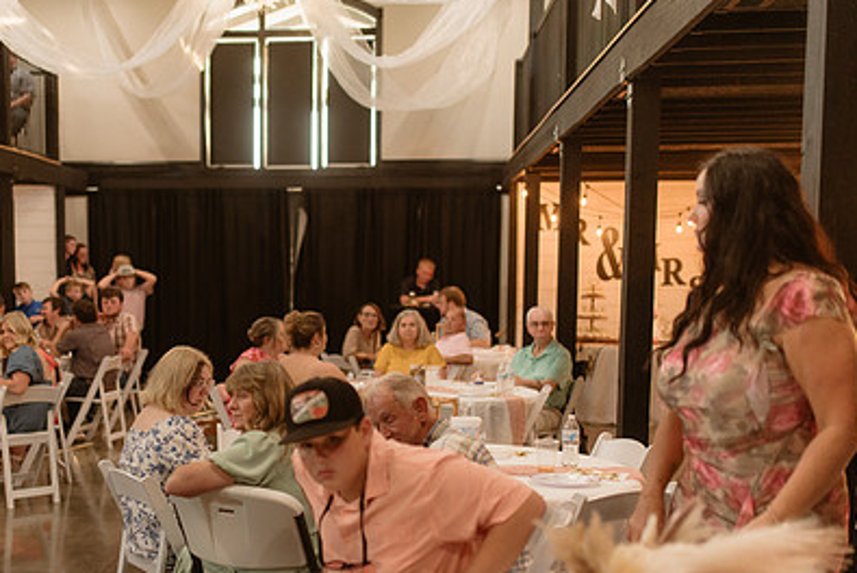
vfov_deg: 24.5
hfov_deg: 35.7
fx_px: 1310
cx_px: 251
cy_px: 378
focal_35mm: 55
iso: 1250
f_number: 1.4
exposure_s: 1/200
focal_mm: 35
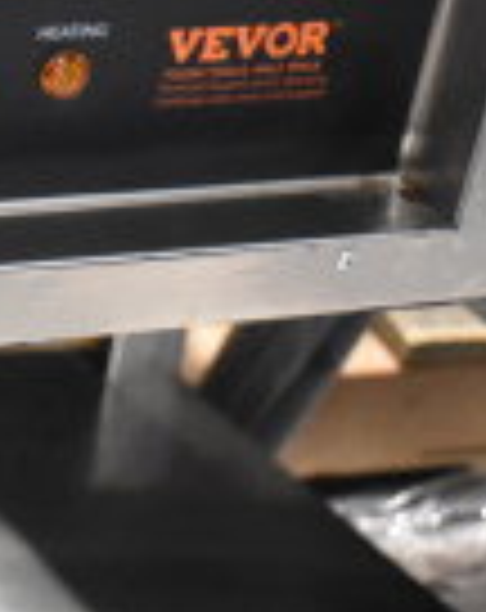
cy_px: -29
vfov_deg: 11.2
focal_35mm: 171
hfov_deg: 8.4
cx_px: -616
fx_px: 3090
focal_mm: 27
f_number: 4
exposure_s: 1/40
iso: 2500
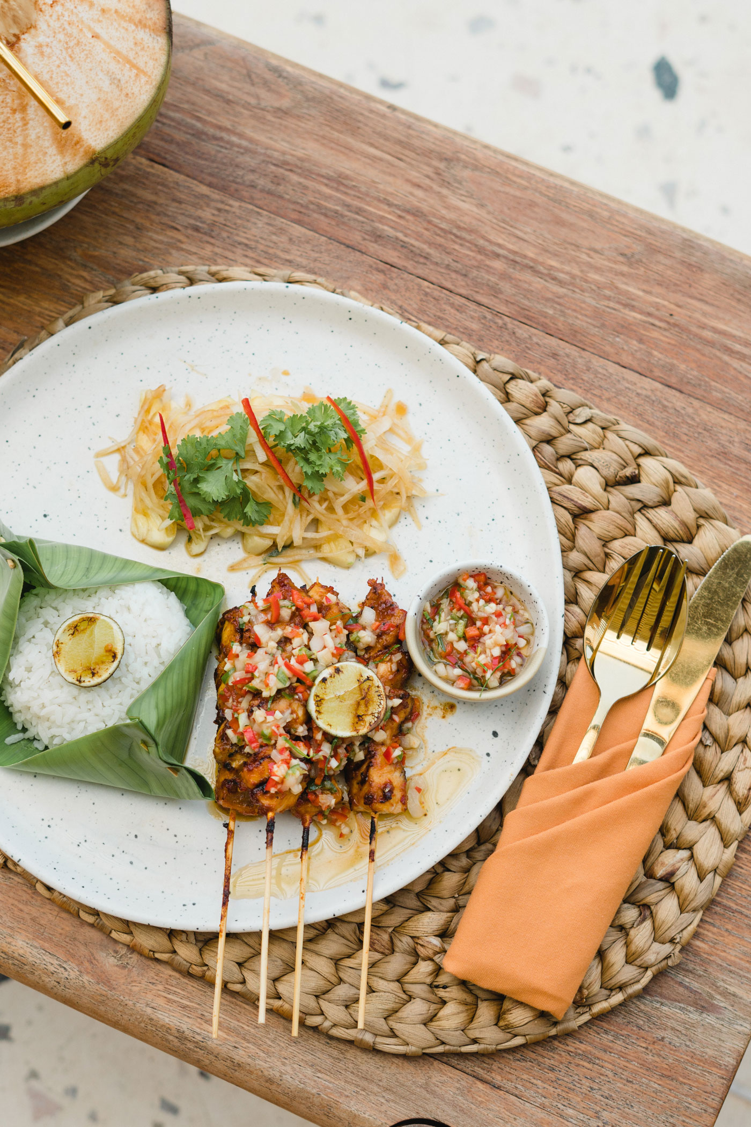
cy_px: 564
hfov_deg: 18.2
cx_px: 376
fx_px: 2347
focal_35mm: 75
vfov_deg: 27.0
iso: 125
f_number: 3.5
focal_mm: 50
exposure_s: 1/320
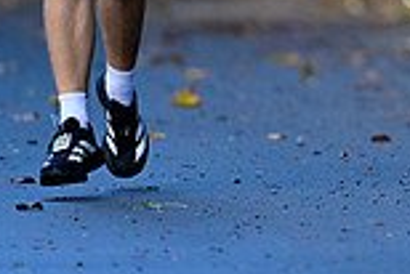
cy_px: -161
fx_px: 17190
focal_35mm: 1508
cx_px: 602
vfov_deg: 0.9
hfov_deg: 1.4
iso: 800
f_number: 2.8
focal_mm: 400
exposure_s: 1/1000
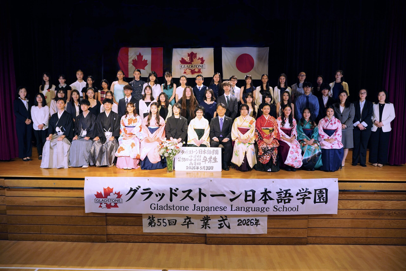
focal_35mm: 28
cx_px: 203
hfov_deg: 65.5
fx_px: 316
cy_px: 136
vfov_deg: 46.4
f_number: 4
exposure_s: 1/40
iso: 500
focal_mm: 28
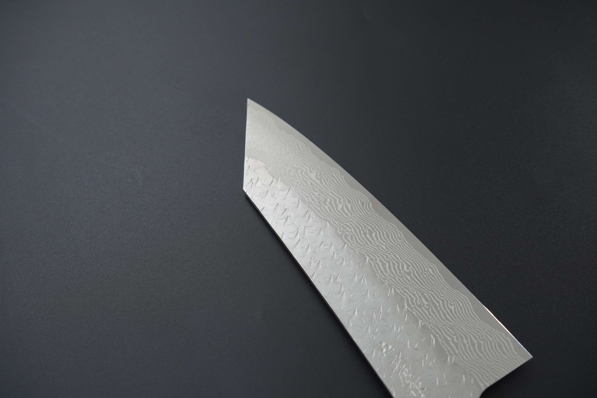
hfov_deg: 51.8
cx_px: 298
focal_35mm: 37
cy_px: 199
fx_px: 614
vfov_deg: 35.9
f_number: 5.6
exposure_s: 1/160
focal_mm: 24.7
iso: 500
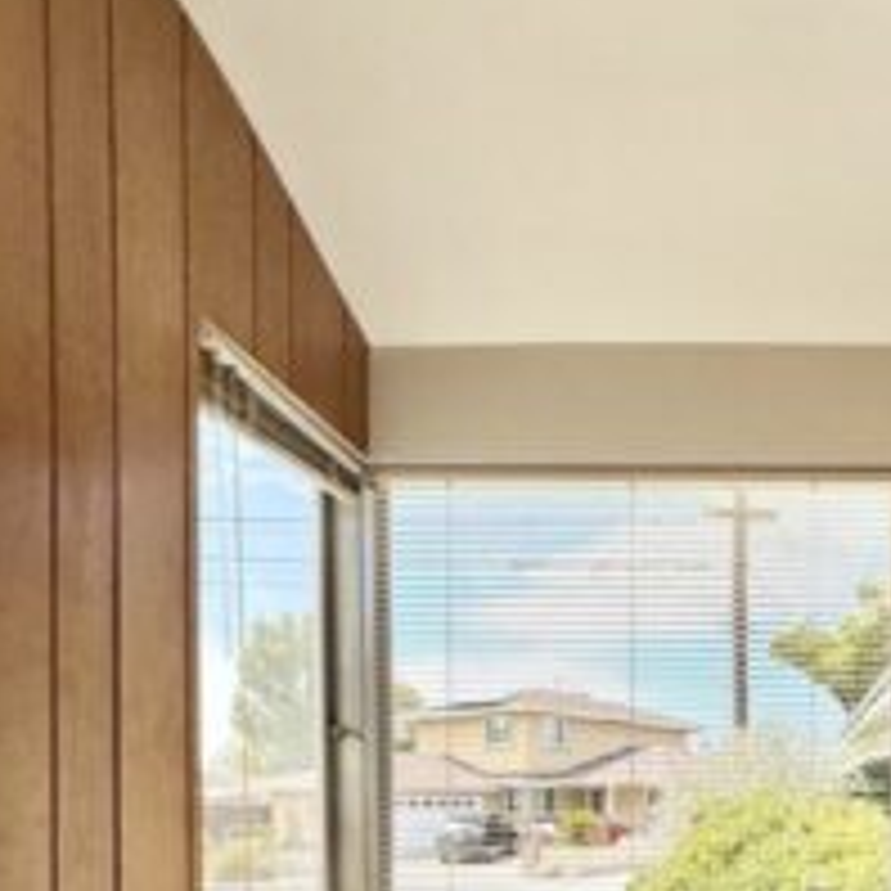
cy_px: 828
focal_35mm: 30
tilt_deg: -1.2
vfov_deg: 47.6
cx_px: 788
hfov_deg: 48.8
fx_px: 874
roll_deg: -0.5
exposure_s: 1/853
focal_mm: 2.22
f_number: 2.2
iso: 50
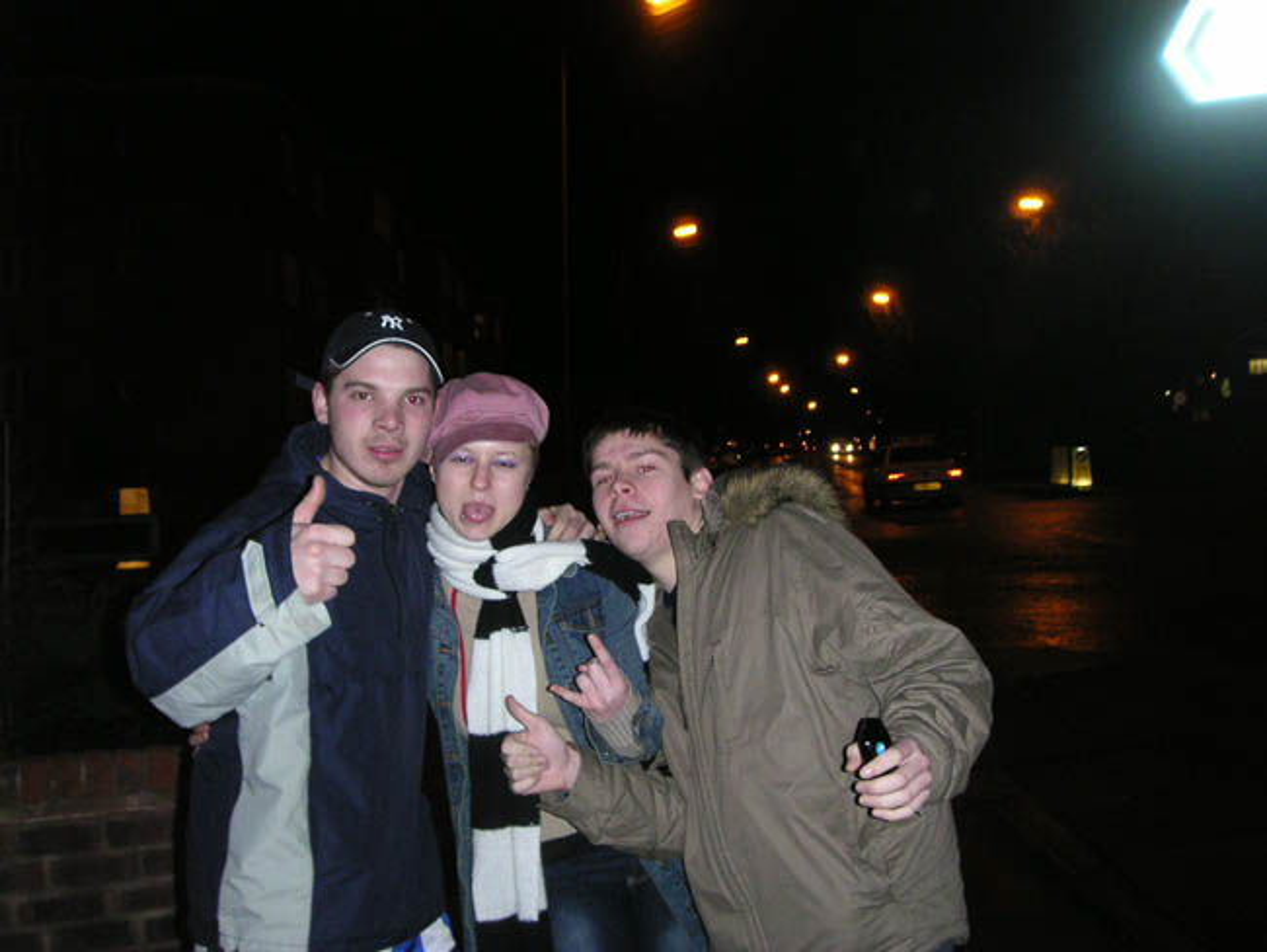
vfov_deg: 37.7
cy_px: 476
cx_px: 634
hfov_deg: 49.0
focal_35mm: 38
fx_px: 1391
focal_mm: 6
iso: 160
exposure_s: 1/45
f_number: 2.8
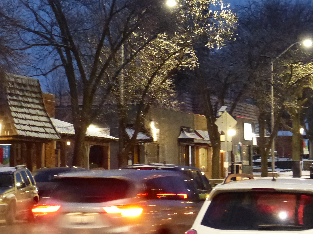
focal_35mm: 235
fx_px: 2125
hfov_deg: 8.4
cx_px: 194
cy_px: 79
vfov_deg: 6.3
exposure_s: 1/10
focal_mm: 21.4
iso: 800
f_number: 2.8
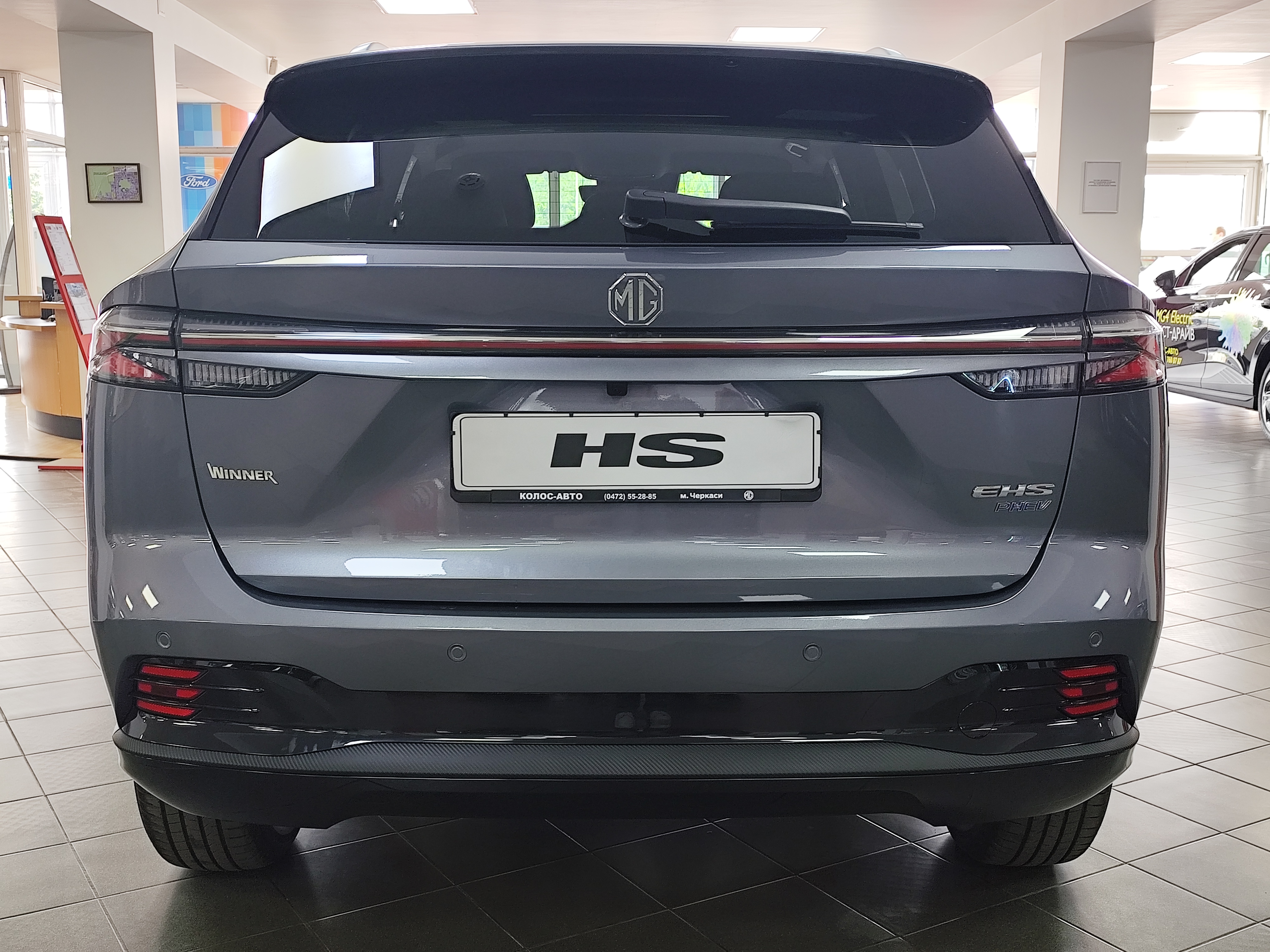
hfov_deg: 50.1
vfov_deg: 38.7
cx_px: 635
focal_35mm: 37
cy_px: 476
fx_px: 1357
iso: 160
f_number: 1.65
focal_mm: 6.19
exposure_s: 1/50
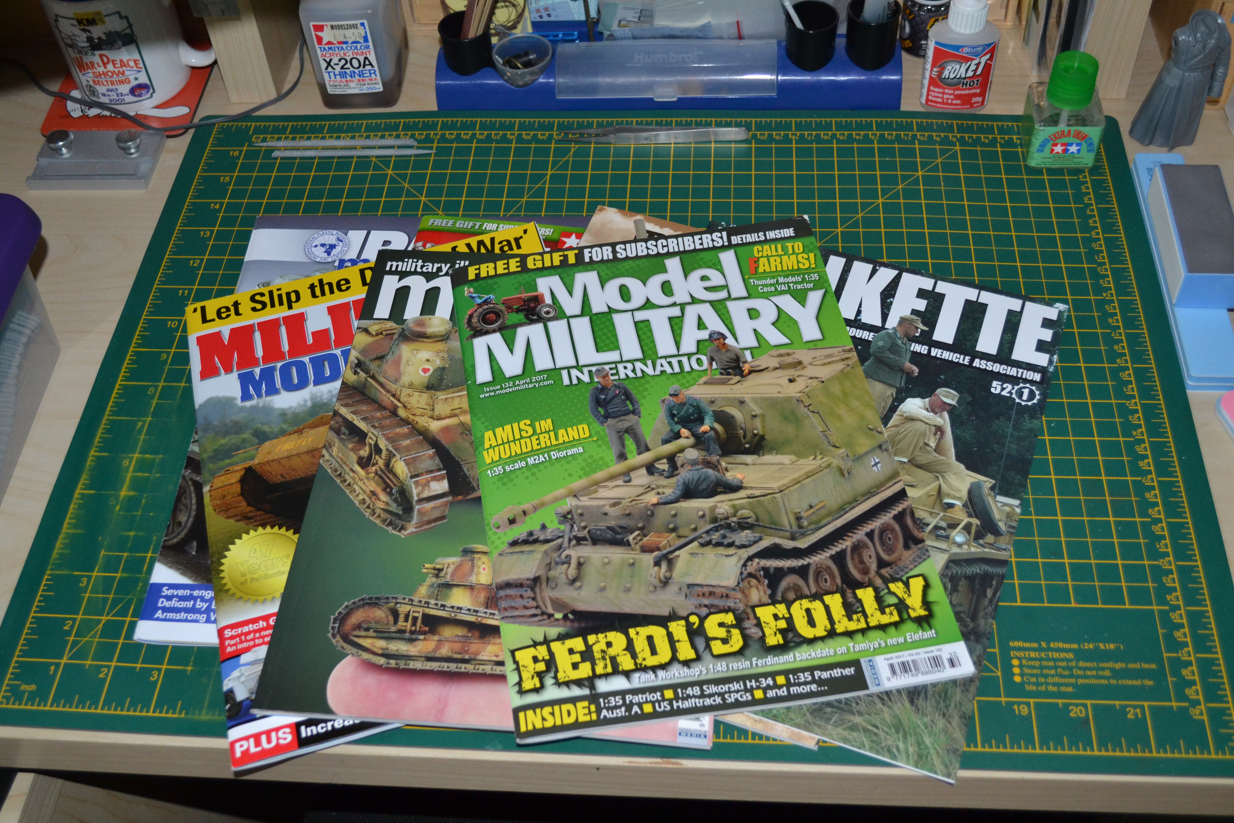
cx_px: 604
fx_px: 1371
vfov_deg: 33.4
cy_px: 409
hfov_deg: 48.5
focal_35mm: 40
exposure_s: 1/60
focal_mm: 26
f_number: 4.2
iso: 1250
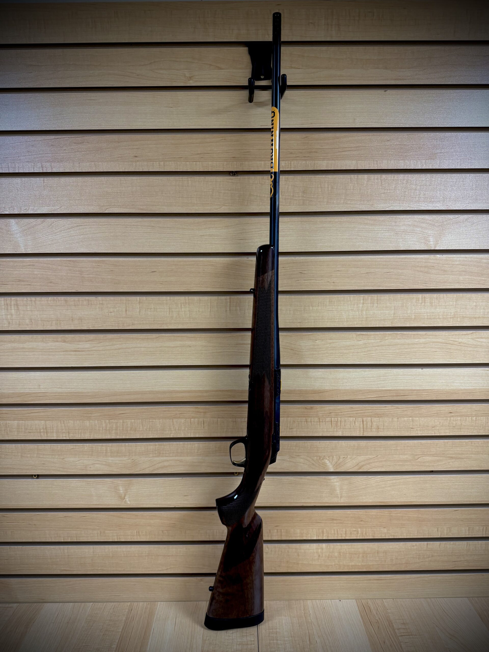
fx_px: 452
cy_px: 326
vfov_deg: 71.6
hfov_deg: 56.8
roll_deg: -0.2
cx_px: 244
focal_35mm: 24
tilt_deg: -7.4
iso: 200
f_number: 1.78
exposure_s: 1/120
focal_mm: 6.76
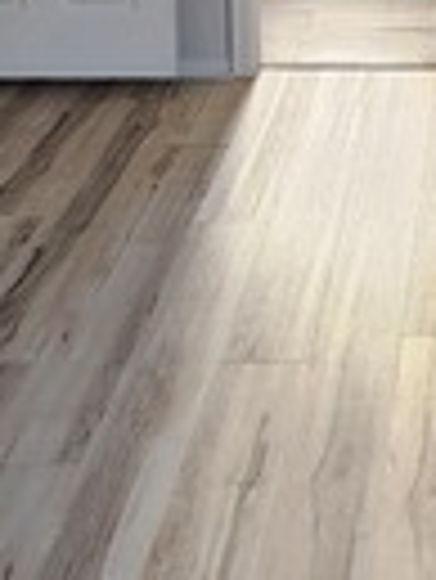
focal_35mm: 67
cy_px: -238
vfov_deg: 24.1
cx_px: 578
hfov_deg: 20.0
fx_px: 1123
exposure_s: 1/60
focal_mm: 2.2
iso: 100
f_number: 2.2
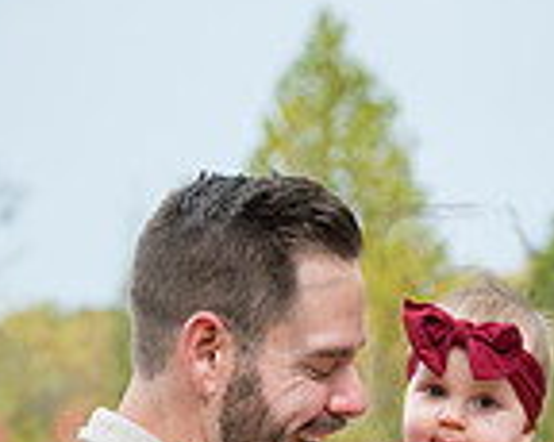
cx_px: 477
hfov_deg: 9.9
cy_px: 715
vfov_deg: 7.8
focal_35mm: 194
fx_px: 3179
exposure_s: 1/500
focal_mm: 66
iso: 400
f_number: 4
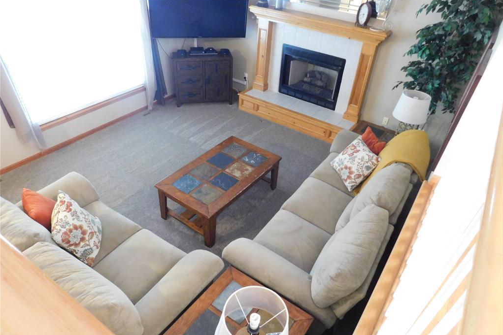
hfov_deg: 73.8
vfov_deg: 53.0
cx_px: 252
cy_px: 182
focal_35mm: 24
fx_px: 335
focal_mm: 4
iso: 800
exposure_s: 1/8
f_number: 3
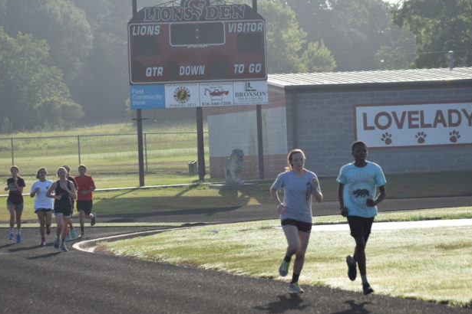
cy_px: 178
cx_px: 226
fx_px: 2701
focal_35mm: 206
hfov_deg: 10.0
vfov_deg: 6.7
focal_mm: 110
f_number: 5.6
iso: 400
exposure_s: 1/1600
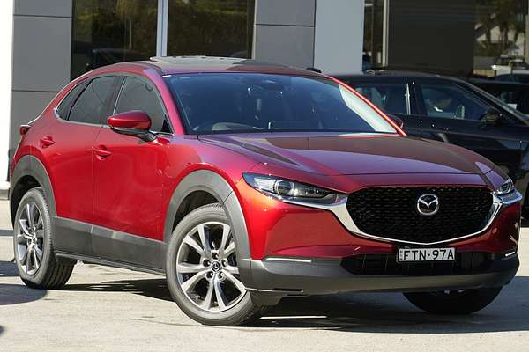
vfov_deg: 13.0
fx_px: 1543
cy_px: 176
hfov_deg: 19.5
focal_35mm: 105
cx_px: 264
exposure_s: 1/320
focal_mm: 105
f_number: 7.1
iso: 1000
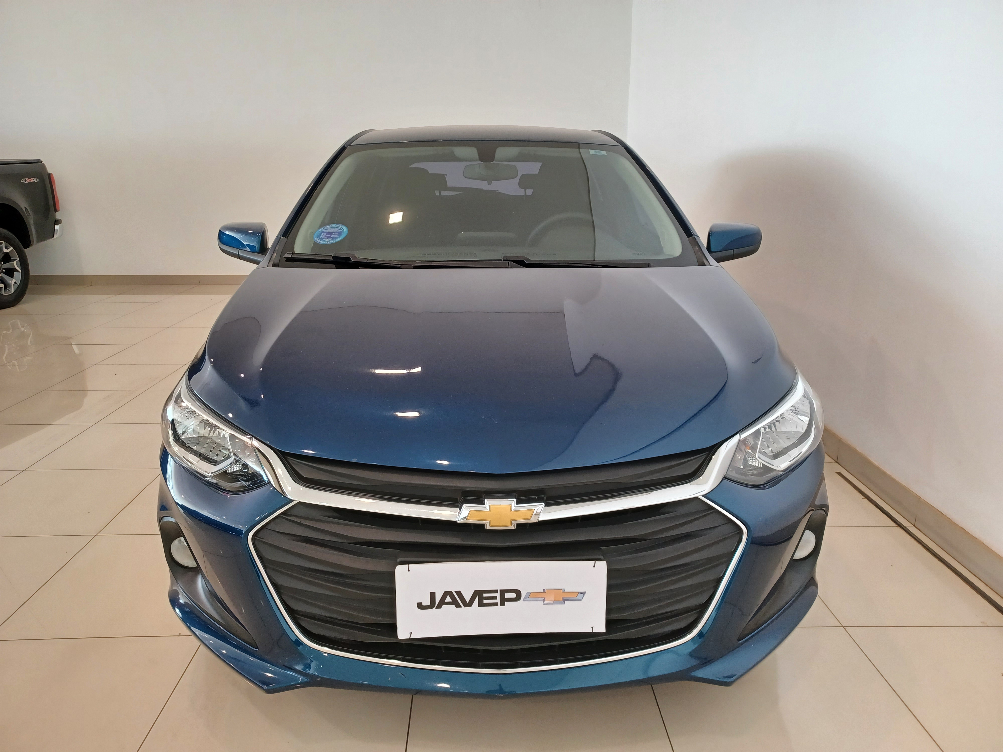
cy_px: 376
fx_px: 724
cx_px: 502
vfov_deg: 54.9
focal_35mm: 25
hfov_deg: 69.4
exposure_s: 1/60
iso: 200
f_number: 1.8
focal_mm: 4.6
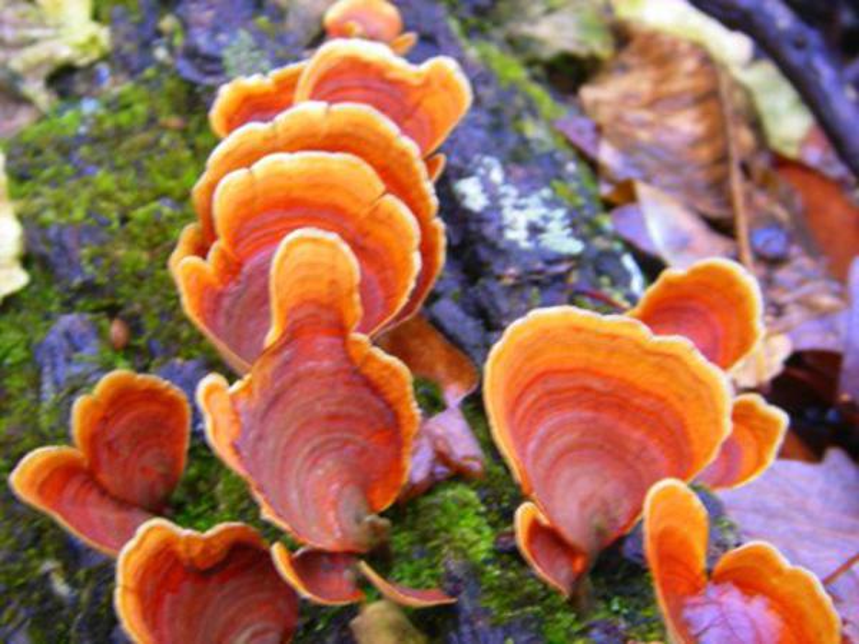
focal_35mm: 63
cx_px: 430
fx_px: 1563
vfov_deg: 23.3
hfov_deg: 30.7
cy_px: 322
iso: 200
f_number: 3.7
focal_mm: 10.5
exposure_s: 1/10
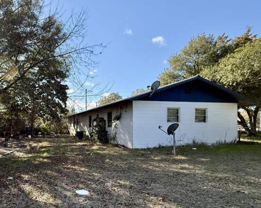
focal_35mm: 23
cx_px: 56
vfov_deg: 60.3
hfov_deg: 66.6
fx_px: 178
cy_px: 126
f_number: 2.2
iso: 64
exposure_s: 1/658
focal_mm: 2.22
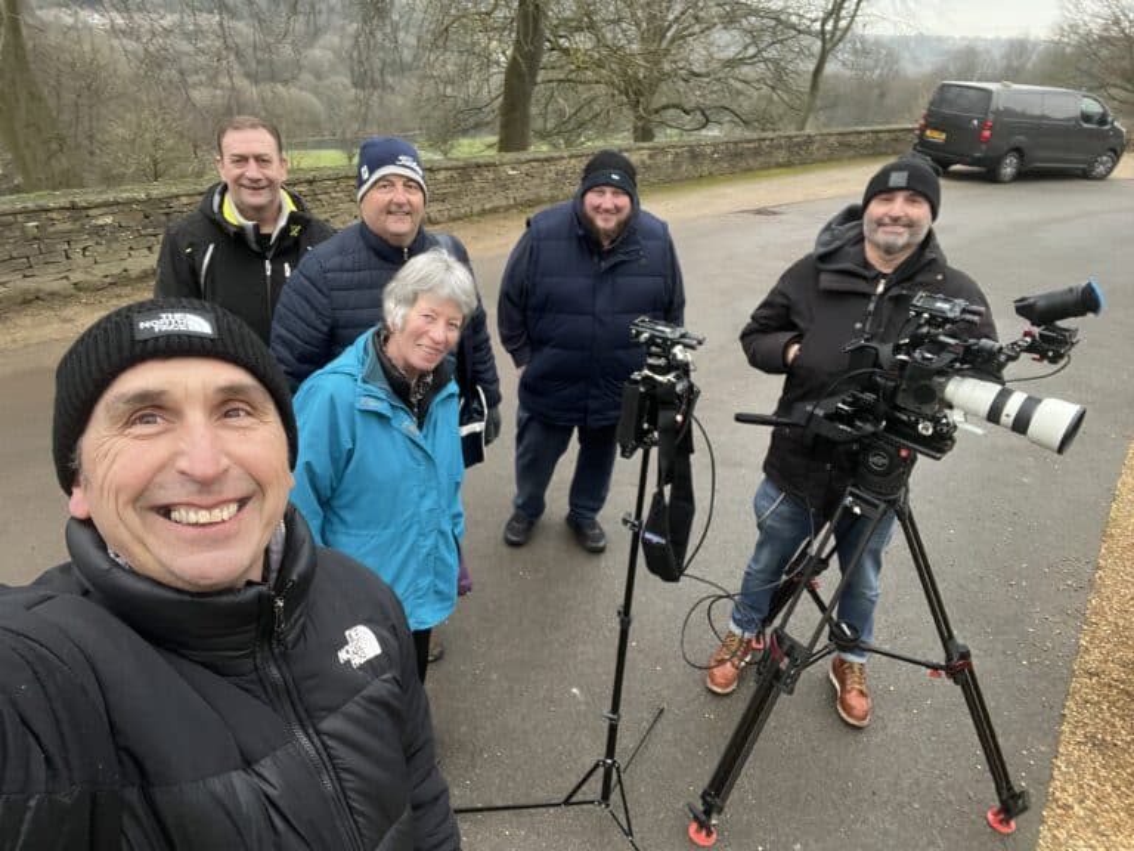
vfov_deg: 58.9
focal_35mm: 23
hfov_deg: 73.9
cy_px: 426
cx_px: 567
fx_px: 753
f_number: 2.2
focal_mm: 2.71
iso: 100
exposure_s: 1/60
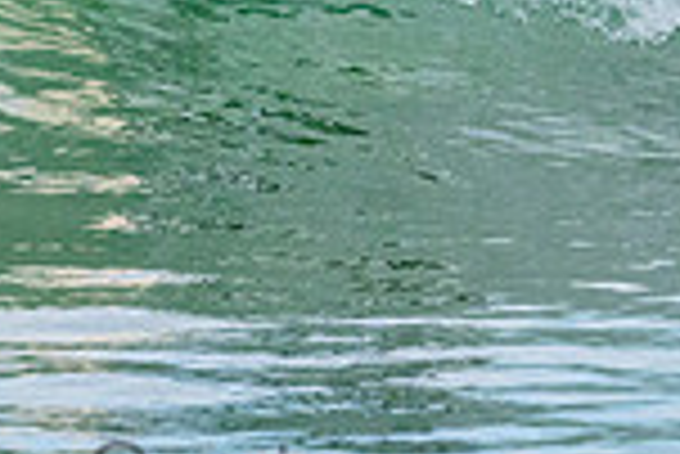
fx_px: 40630
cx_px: 81
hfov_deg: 1.0
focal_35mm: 2149
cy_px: -263
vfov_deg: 0.6
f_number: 11
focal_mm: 560
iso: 5600
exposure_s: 1/1250
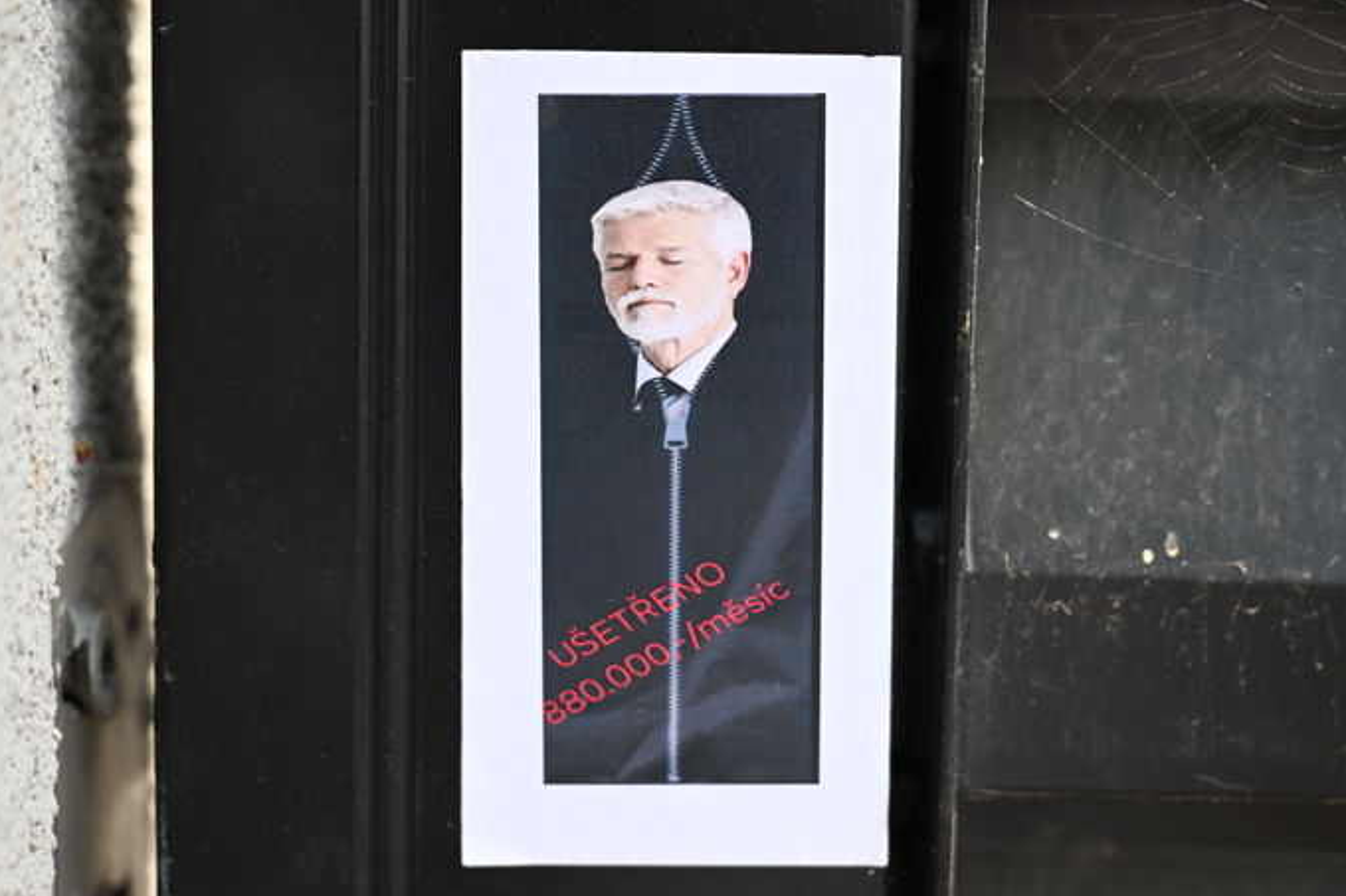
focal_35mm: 67
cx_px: 671
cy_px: 453
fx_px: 2504
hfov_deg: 30.1
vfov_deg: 20.3
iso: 500
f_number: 4.5
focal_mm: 66
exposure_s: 1/640
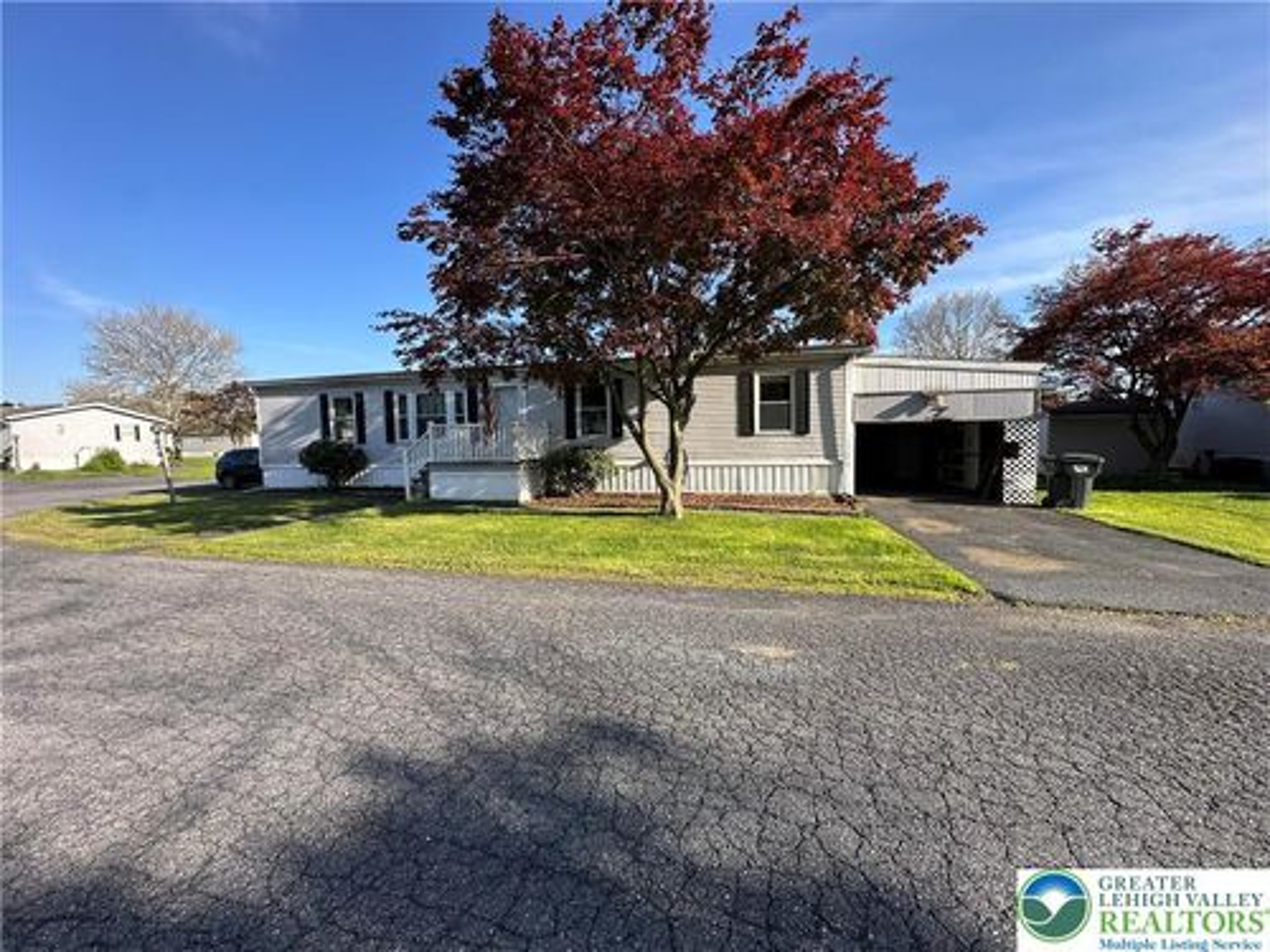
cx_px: 635
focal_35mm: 14
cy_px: 476
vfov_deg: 85.7
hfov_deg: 102.1
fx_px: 514
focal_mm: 2.22
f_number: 2.2
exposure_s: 1/861
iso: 40
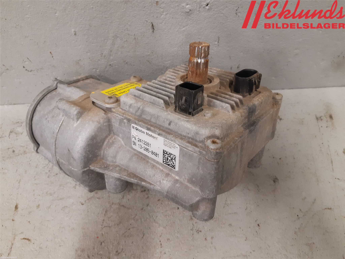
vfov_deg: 53.1
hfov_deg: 67.3
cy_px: 130
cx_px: 172
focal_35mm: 26
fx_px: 259
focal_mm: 3.93
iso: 200
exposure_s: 1/50
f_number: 1.7
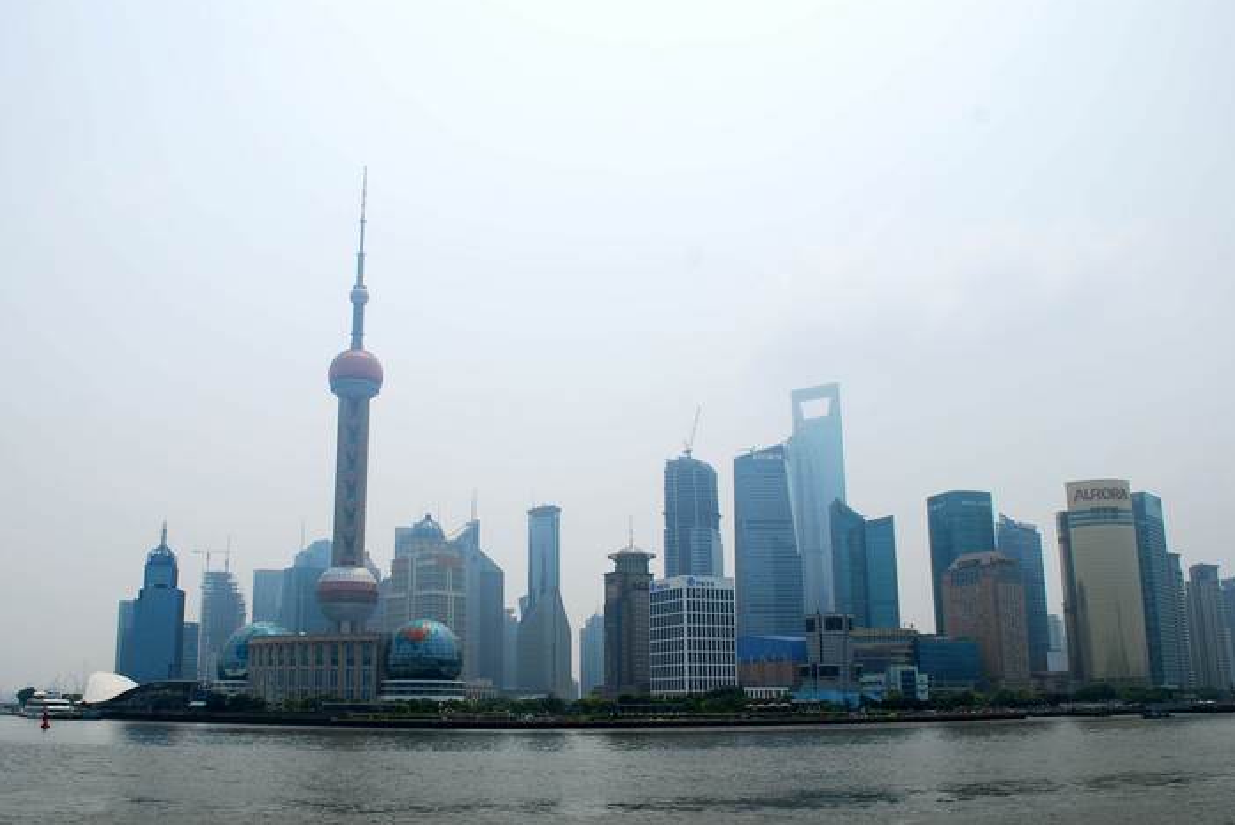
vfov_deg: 42.3
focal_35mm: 31
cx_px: 537
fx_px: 1064
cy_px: 465
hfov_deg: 60.0
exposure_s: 1/320
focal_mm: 18
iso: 100
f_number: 10
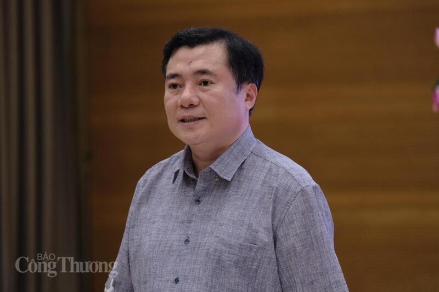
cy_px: 146
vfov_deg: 4.6
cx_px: 220
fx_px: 3657
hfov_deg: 6.9
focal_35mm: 300
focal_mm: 200
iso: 2000
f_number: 4.8
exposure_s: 1/125
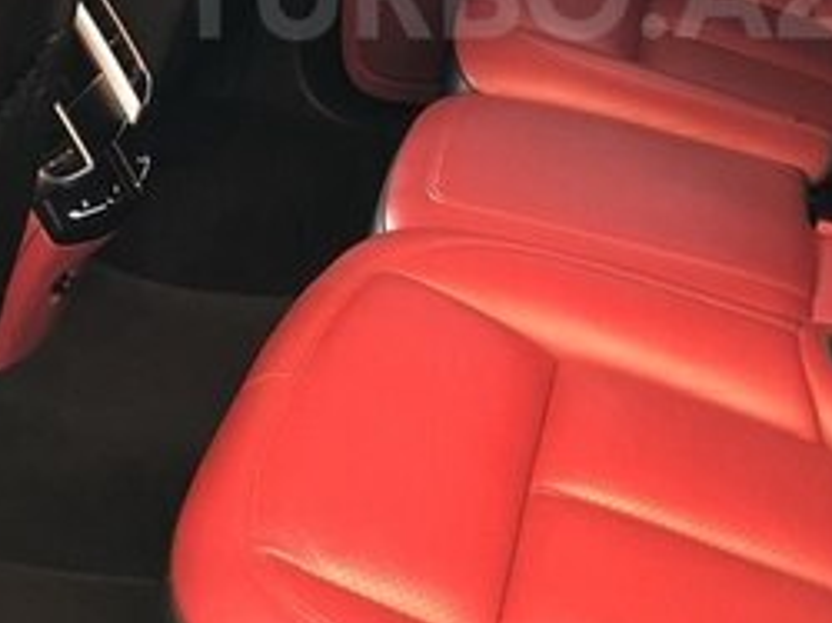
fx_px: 1777
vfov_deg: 19.3
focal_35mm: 74
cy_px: -12
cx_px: 513
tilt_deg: -20.4
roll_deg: +1.0
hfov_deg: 26.3
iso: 64
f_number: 1.8
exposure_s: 1/16
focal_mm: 4
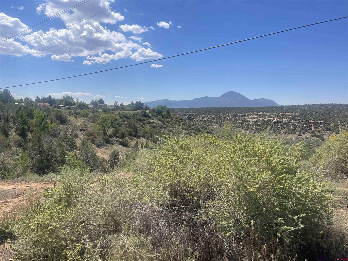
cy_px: 130
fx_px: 251
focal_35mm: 25
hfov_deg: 69.4
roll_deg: -1.1
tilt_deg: -4.8
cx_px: 174
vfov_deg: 54.9
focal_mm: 5.1
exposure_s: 1/5376
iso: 32
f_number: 1.6
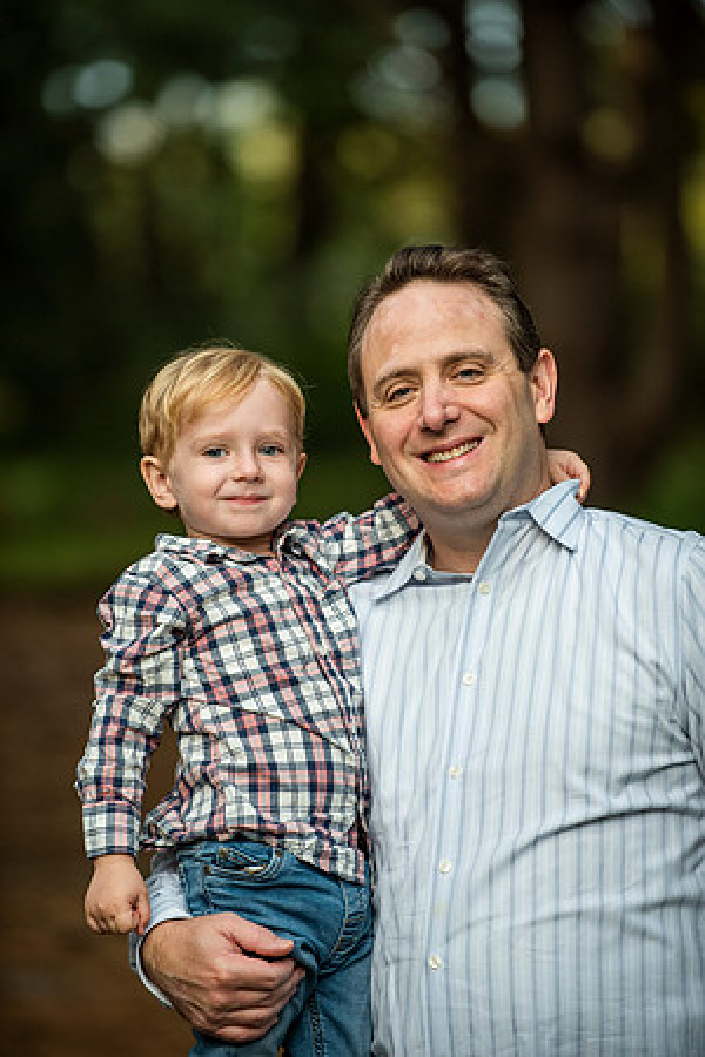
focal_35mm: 200
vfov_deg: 10.3
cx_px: 352
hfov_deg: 6.9
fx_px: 5875
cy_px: 528
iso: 1250
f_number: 3.2
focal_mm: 200
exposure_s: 1/250
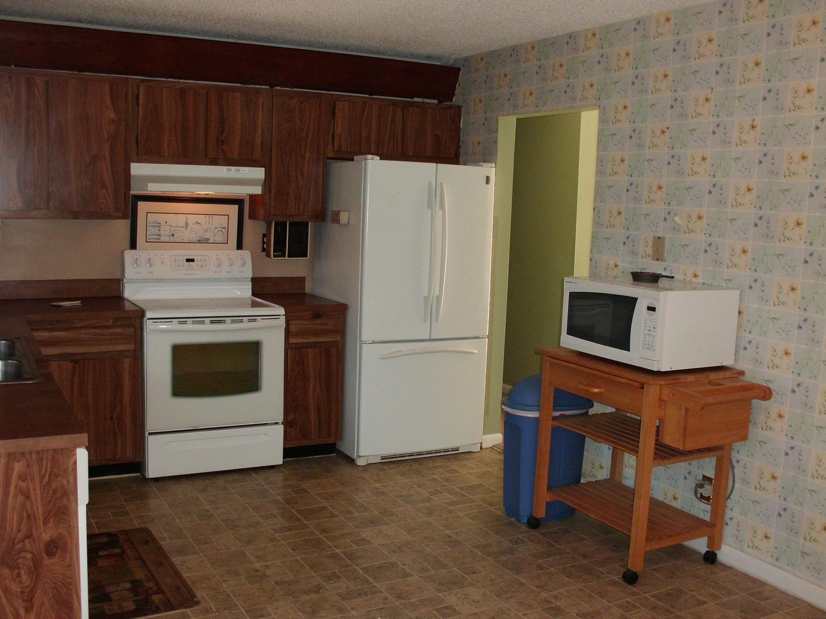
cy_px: 310
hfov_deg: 51.4
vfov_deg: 39.7
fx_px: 859
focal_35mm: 36
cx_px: 413
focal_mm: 6.3
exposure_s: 1/60
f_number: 2.9
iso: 200
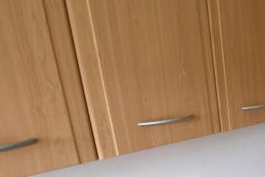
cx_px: 325
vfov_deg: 33.5
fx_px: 280
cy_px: 155
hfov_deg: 37.2
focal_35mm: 38
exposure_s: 1/60
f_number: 3.5
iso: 2500
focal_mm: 10
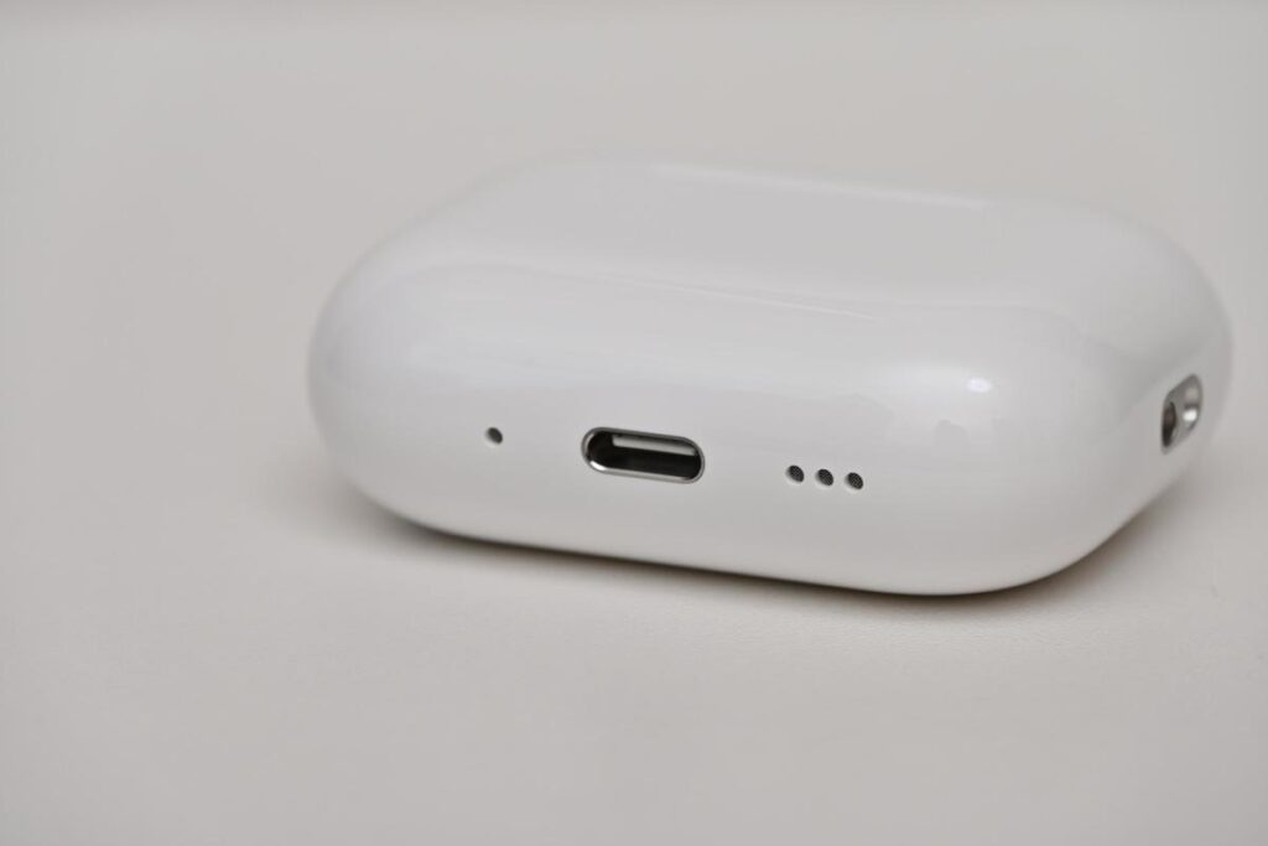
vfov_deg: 6.5
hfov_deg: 9.8
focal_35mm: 210
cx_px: 634
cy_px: 423
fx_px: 7397
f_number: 8
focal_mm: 140
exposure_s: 1/200
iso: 200
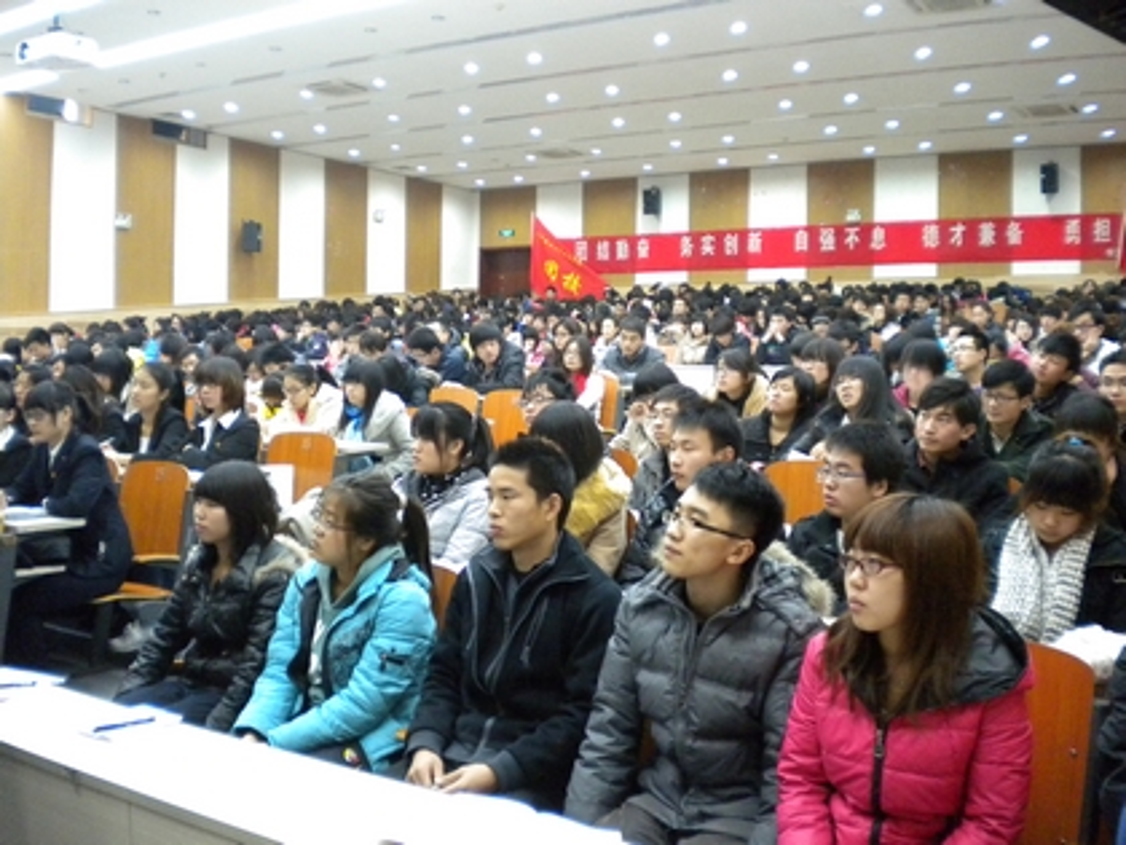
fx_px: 1138
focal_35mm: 35
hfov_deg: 52.6
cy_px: 422
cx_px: 563
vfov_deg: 40.7
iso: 750
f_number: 3.1
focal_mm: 6.3
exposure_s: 1/8.8
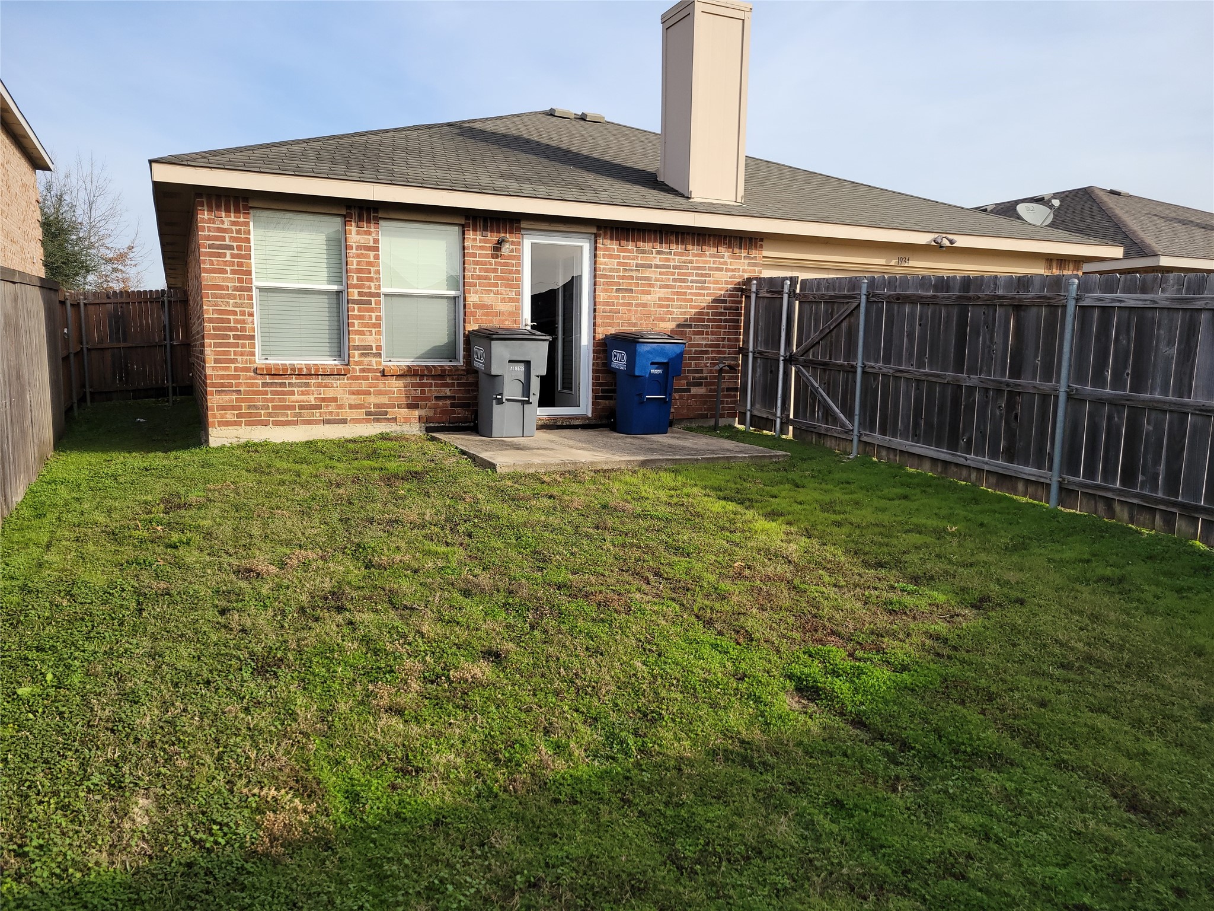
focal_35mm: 26
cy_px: 456
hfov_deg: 67.3
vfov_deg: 53.1
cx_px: 607
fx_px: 912
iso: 40
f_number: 1.8
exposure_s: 1/1358
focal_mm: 5.4
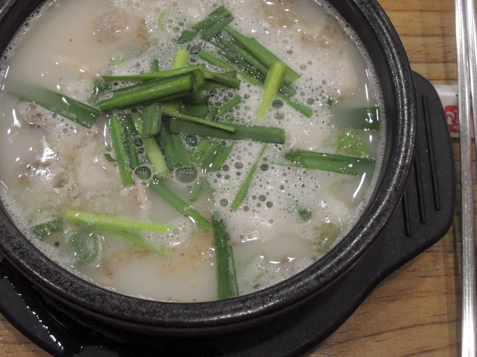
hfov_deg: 29.7
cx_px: 191
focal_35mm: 65
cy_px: 135
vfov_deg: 22.5
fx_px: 896
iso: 1600
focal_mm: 9
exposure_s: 1/125
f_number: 3.7
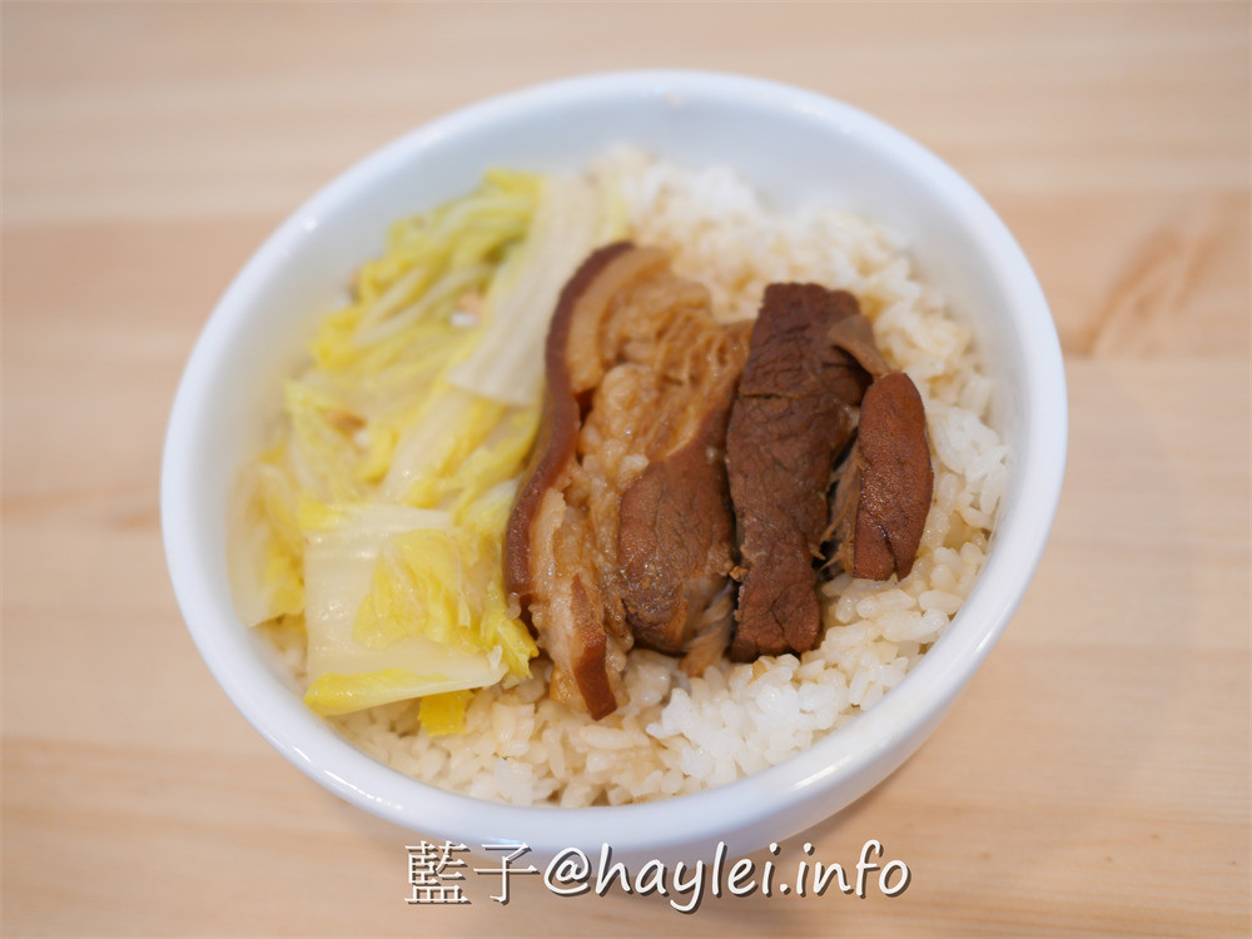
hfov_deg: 60.0
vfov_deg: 46.8
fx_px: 1085
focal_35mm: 30
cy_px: 470
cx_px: 626
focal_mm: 15
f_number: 1.7
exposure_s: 1/60
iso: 200
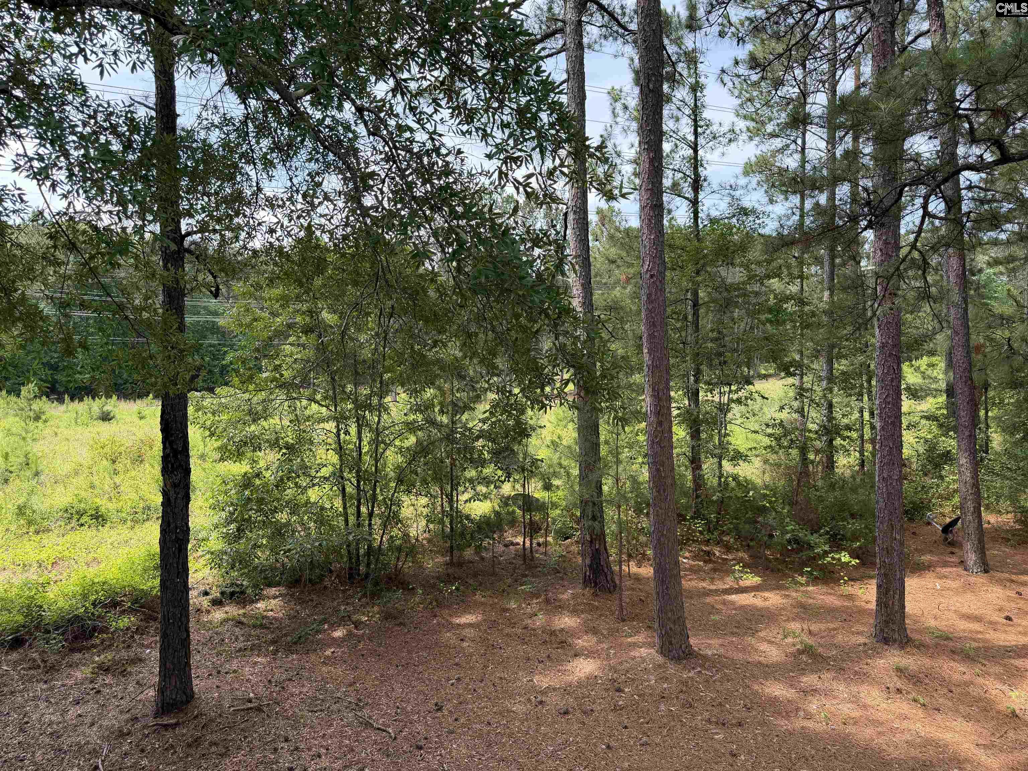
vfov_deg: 56.8
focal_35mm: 24
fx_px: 713
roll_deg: -0.5
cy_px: 386
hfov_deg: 71.6
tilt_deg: -1.5
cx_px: 514
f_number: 1.78
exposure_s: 1/1091
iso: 100
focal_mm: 6.76
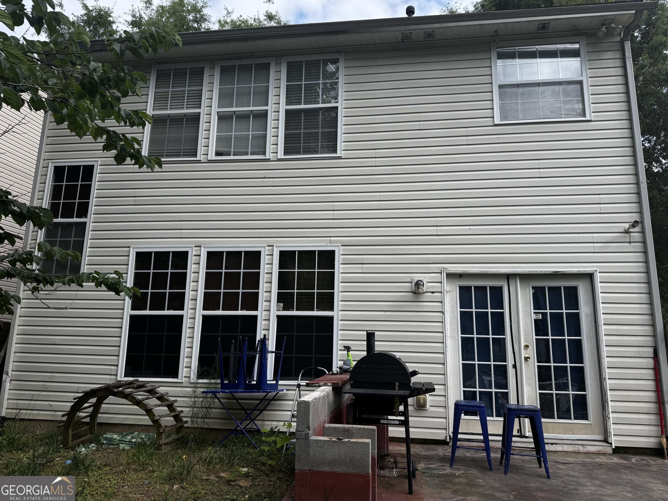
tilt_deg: +11.2
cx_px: 334
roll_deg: -1.9
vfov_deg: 56.8
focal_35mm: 24
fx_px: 463
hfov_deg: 71.6
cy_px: 250
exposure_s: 1/1869
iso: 80
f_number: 1.78
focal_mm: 6.76
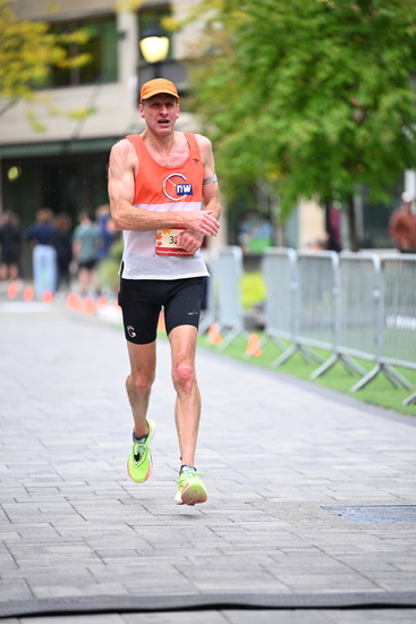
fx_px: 3118
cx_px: 208
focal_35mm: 180
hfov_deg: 7.6
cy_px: 312
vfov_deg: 11.4
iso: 1250
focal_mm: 180
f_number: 2.8
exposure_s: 1/1250
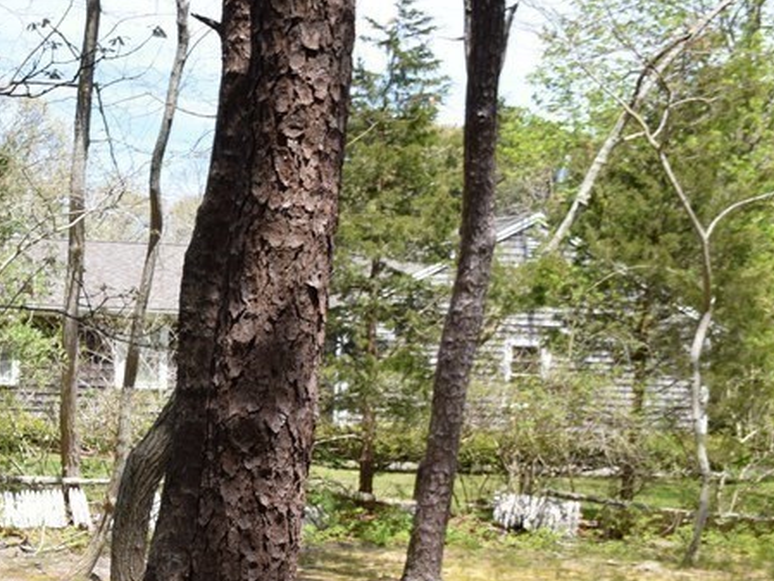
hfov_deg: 23.3
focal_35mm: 79
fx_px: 1767
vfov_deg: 18.4
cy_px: 499
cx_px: -62
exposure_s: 1/250
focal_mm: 24
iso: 200
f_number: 8
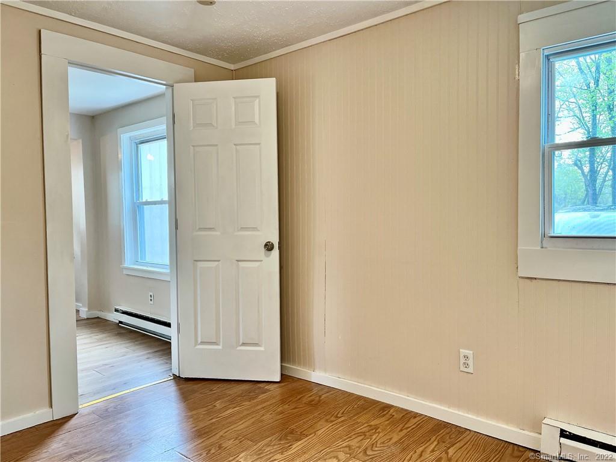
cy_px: 231
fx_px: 463
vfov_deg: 53.1
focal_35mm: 26
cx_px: 308
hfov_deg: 67.3
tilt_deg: -1.9
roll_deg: +1.4
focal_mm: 5.1
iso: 100
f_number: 1.6
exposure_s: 1/120
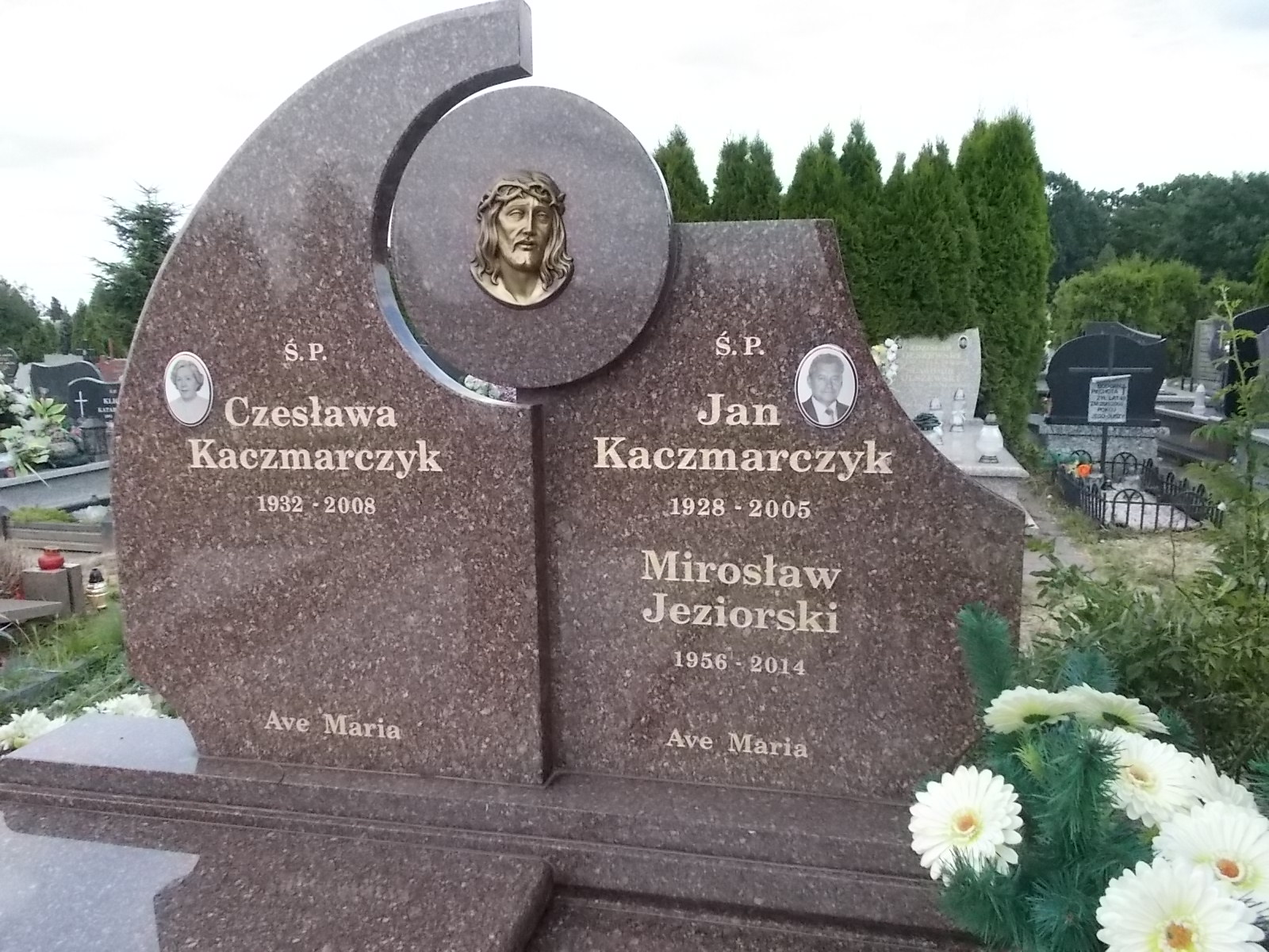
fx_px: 953
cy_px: 476
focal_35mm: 26
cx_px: 634
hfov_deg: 67.3
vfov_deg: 53.1
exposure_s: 1/320
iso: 400
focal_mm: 4.6
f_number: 8
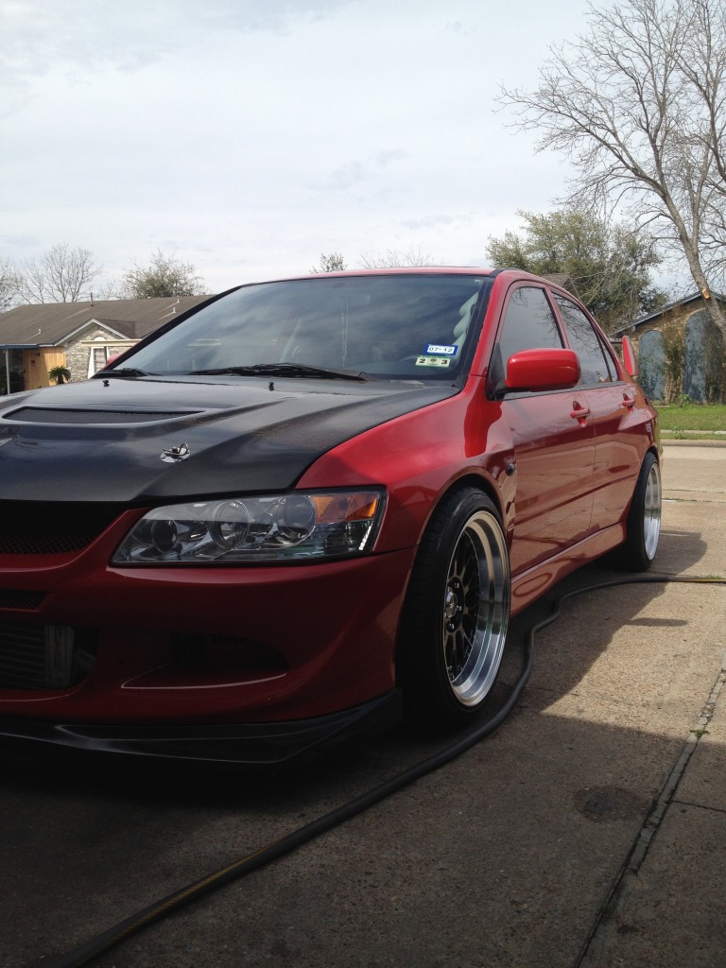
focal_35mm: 35
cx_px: 363
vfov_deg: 52.6
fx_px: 979
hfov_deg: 40.7
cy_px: 484
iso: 64
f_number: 2.4
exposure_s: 1/1727
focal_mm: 4.3
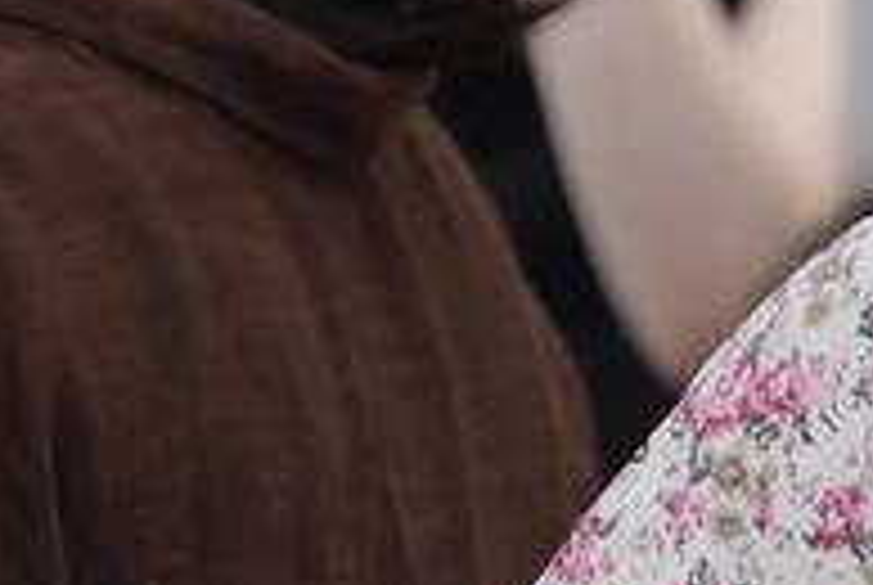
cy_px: 976
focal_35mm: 648
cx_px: 1575
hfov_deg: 3.2
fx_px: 15738
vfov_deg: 2.1
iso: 1000
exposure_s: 1/1000
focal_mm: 105
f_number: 4
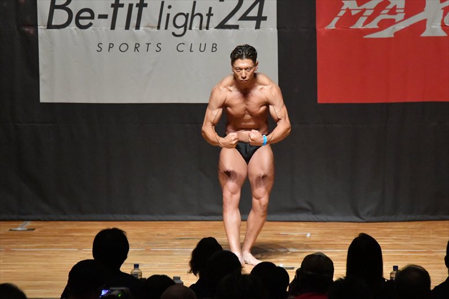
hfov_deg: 7.6
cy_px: 150
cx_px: 224
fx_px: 3366
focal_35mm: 270
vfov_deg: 5.1
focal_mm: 180
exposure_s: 1/400
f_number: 5.6
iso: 12800
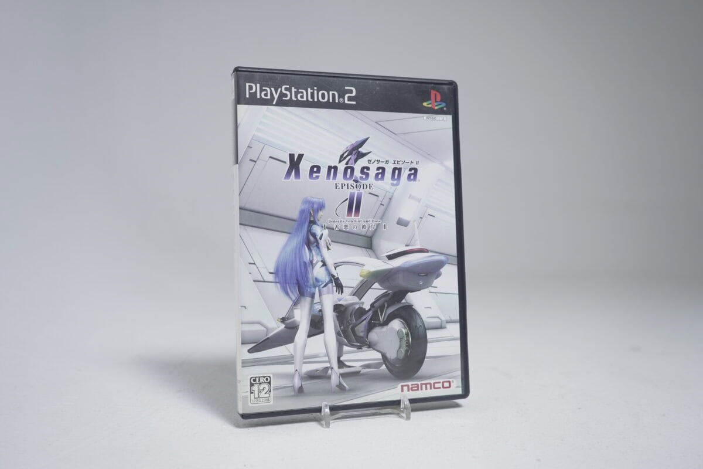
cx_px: 352
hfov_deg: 57.2
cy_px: 234
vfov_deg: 40.0
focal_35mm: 33
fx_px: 644
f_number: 5.6
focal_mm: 33
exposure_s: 1/30
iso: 640
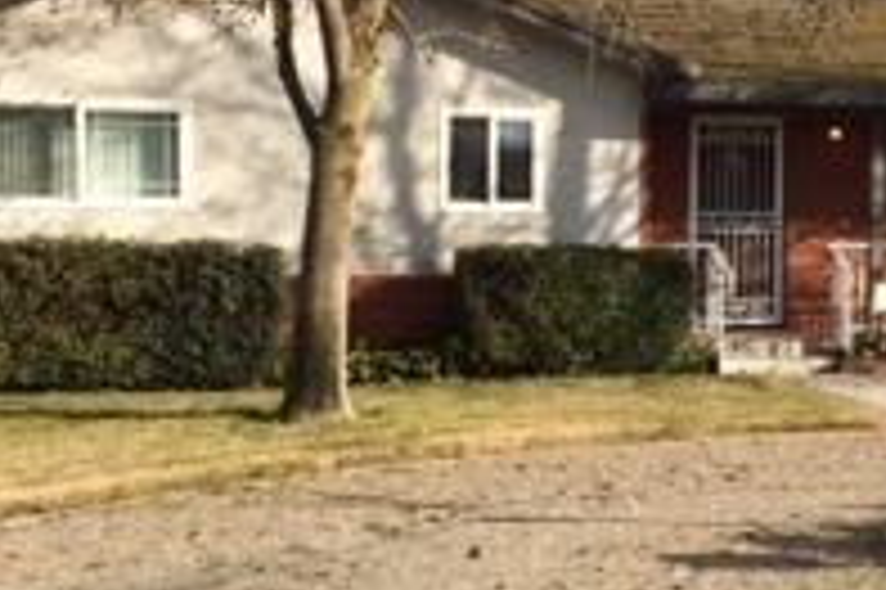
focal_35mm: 98
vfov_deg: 13.9
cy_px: 387
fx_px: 2410
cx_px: 783
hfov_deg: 20.4
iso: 32
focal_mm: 4.15
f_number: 2.2
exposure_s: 1/1866
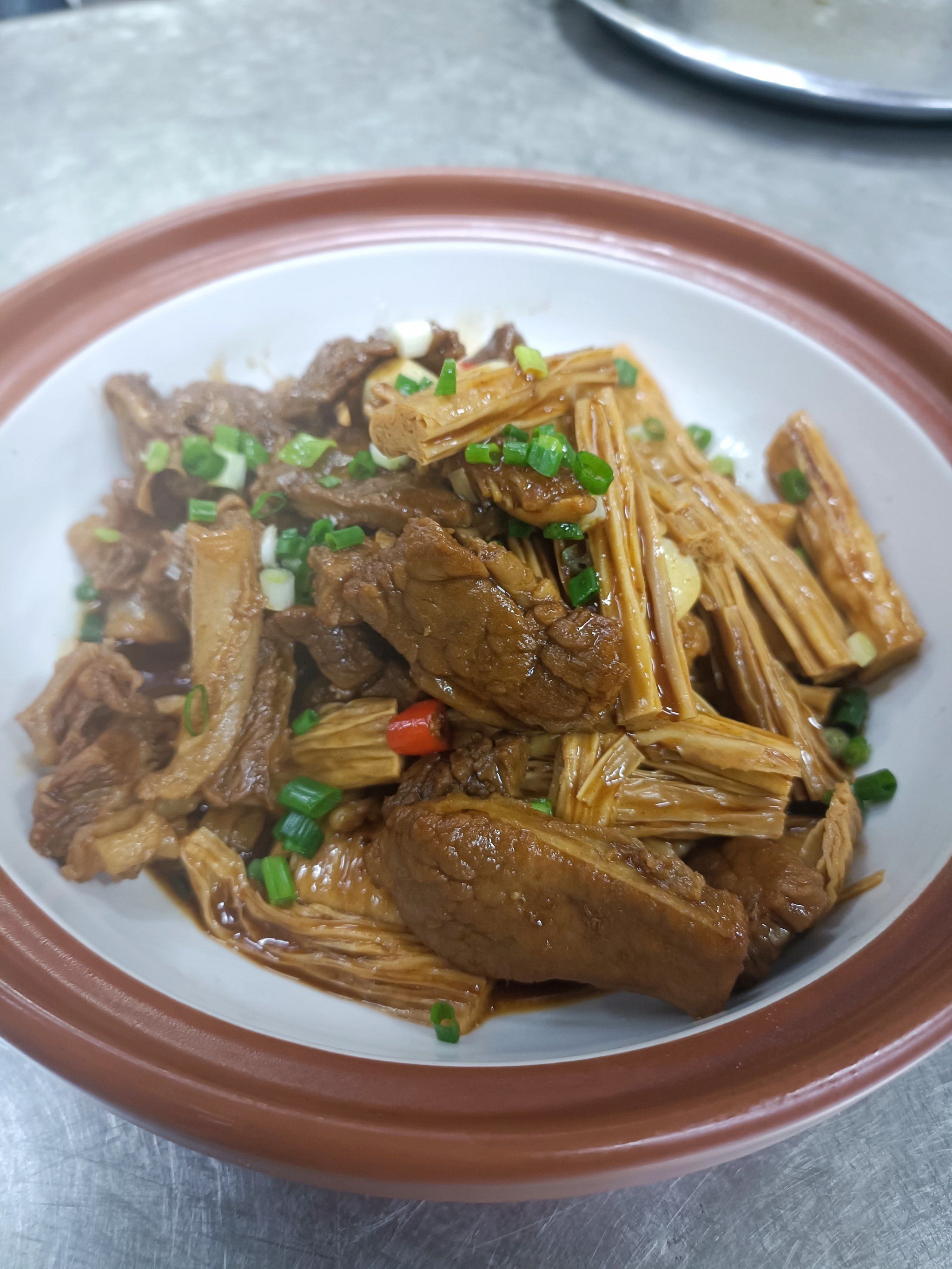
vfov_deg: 69.4
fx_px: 917
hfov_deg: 54.9
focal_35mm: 25
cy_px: 634
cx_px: 476
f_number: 1.79
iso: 861
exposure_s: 1/25
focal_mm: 4.75
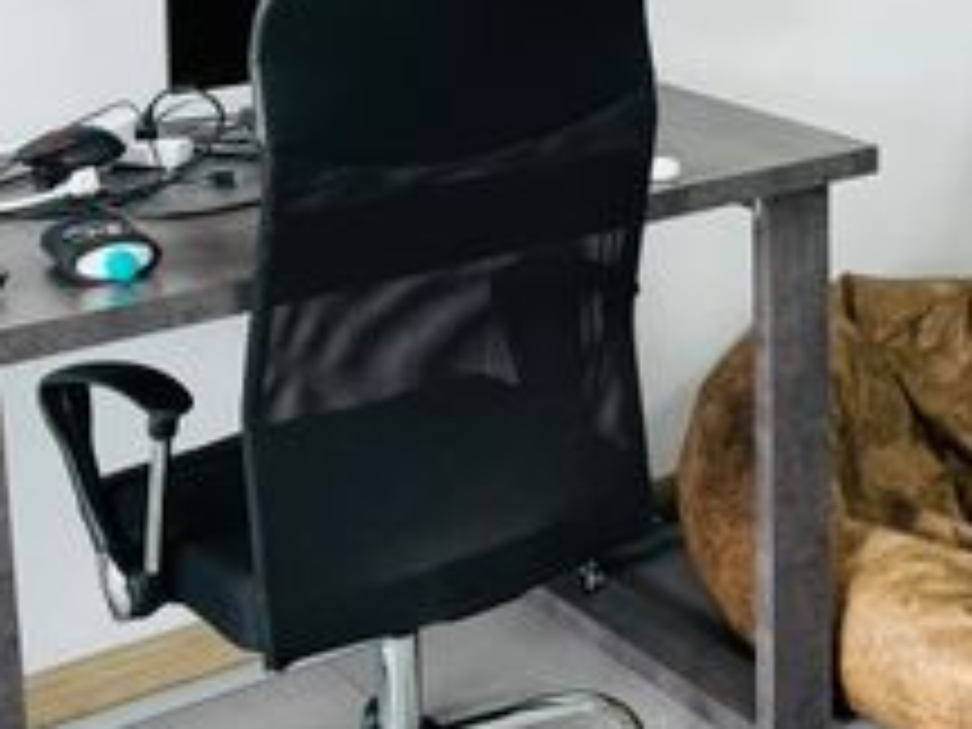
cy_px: -45
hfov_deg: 25.4
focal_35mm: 74
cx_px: 911
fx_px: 2078
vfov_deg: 19.2
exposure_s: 1/120
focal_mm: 6.86
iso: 80
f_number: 1.78
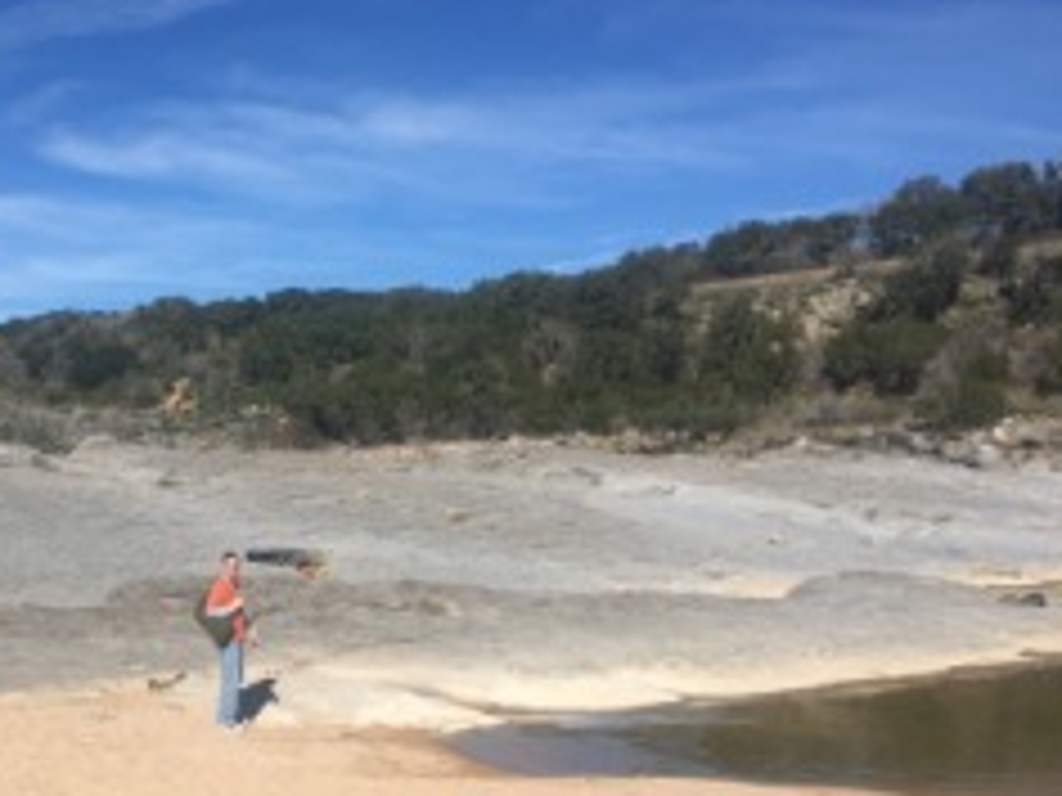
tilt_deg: -2.1
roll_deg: +1.0
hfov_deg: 41.4
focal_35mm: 45
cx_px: 328
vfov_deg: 31.8
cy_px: 549
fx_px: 1381
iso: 25
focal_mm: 4.15
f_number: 2.2
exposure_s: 1/2481
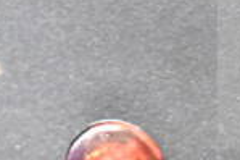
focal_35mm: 246
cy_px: 114
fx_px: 1638
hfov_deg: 8.2
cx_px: 354
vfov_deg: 5.6
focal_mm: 40
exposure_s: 1/30
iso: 25600
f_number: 4.8
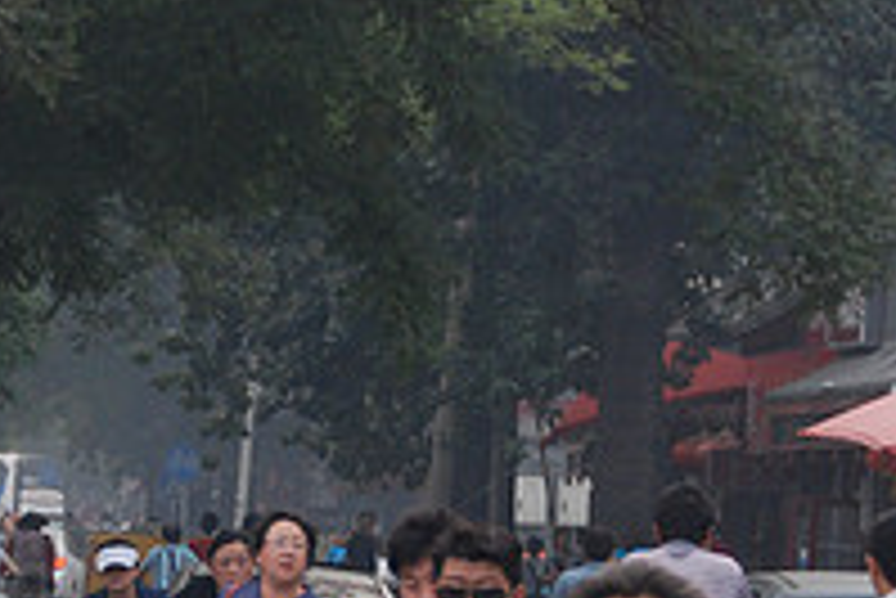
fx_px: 7621
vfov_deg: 4.5
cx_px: 189
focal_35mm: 306
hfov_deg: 6.7
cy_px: 746
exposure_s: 1/250
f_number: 5
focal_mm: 70
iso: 320
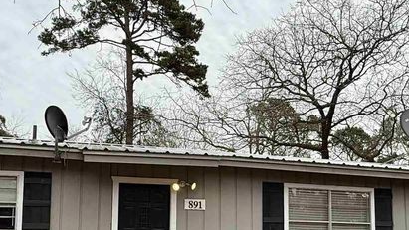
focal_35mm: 38
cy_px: 203
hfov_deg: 52.8
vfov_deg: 30.0
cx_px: 191
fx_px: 412
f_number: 2.2
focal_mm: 2.22
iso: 50
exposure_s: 1/370
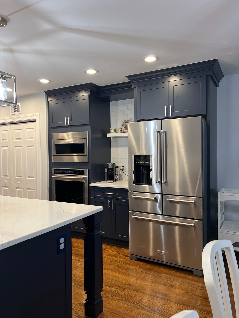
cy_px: 159
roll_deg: -1.1
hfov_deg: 53.1
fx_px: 239
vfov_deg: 67.3
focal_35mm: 26
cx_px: 120
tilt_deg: -3.5
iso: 100
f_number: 1.5
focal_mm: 5.7
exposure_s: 1/60
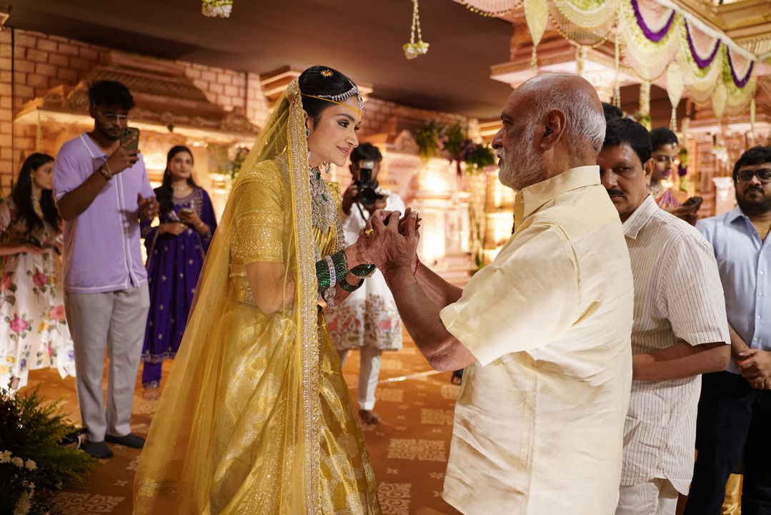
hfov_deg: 65.5
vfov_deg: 46.4
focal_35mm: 28
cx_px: 386
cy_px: 258
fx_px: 600
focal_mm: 28
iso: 1000
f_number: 2.8
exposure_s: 1/100
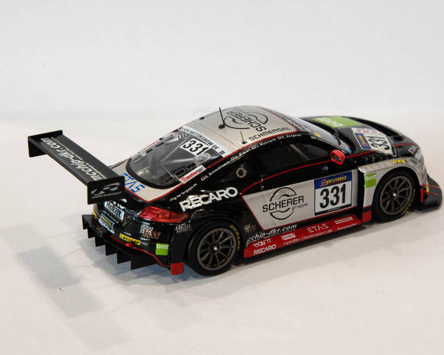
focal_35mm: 109
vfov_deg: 14.1
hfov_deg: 17.6
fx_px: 1432
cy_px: 172
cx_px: 273
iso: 320
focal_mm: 70
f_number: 18
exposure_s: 1/15
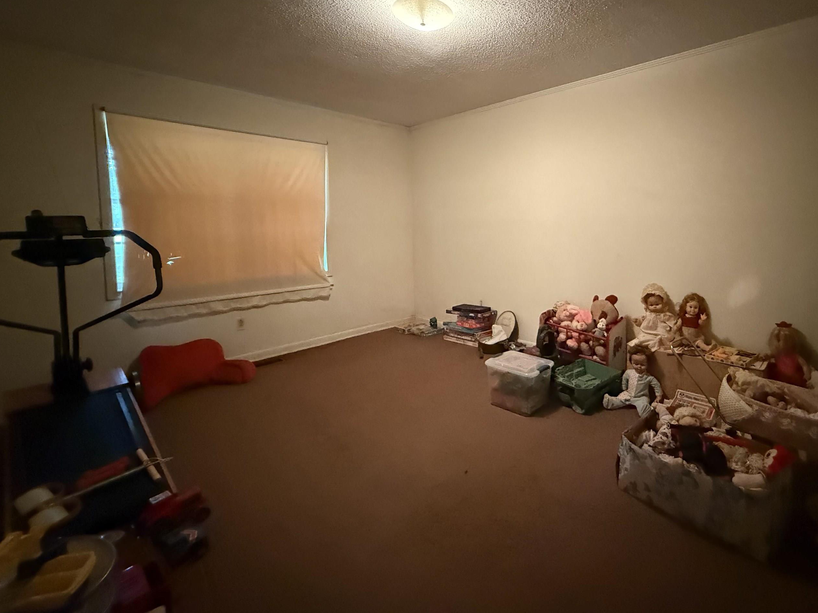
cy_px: 247
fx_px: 402
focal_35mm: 17
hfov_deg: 89.8
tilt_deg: -2.6
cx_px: 492
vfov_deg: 74.0
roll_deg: +0.5
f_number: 2.2
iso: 1250
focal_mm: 2.22
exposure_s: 1/40
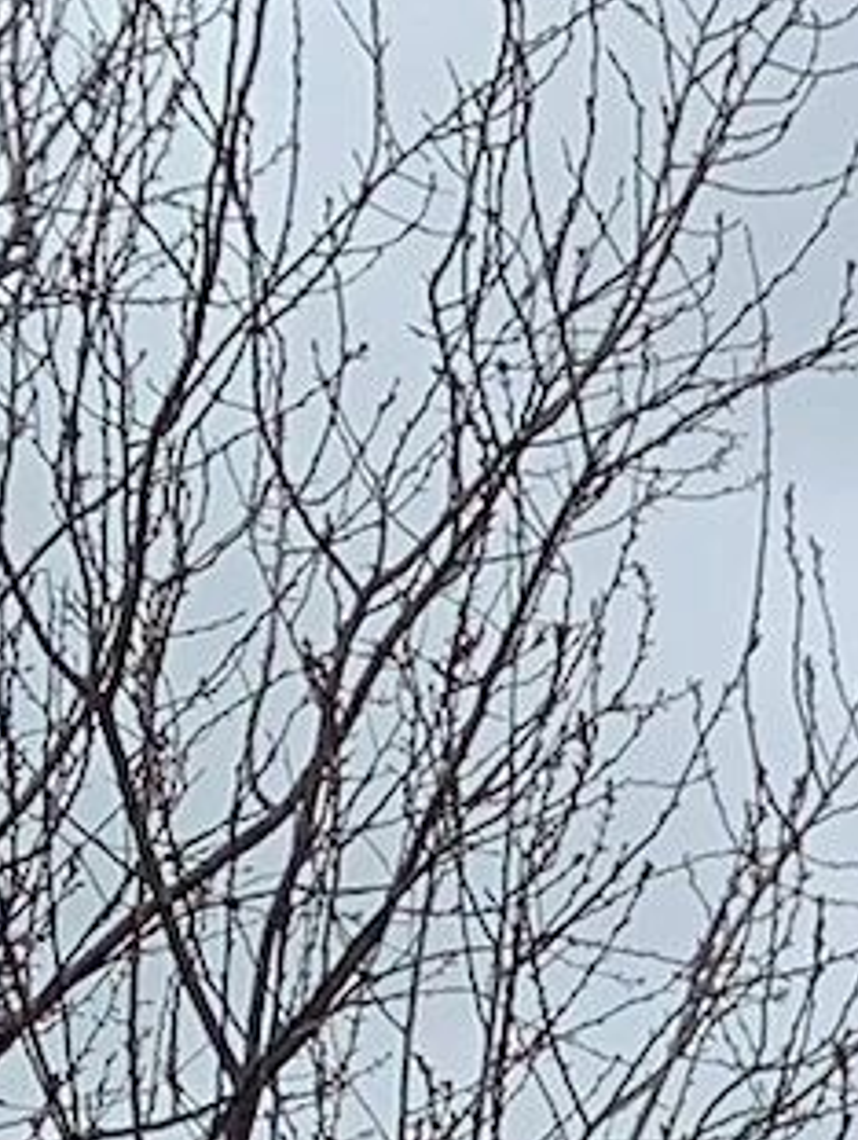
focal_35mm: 171
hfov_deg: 7.5
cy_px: 2841
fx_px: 5640
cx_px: 2688
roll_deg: -0.2
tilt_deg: -5.9
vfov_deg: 10.0
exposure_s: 1/1406
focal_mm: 4.25
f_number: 1.8
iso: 25
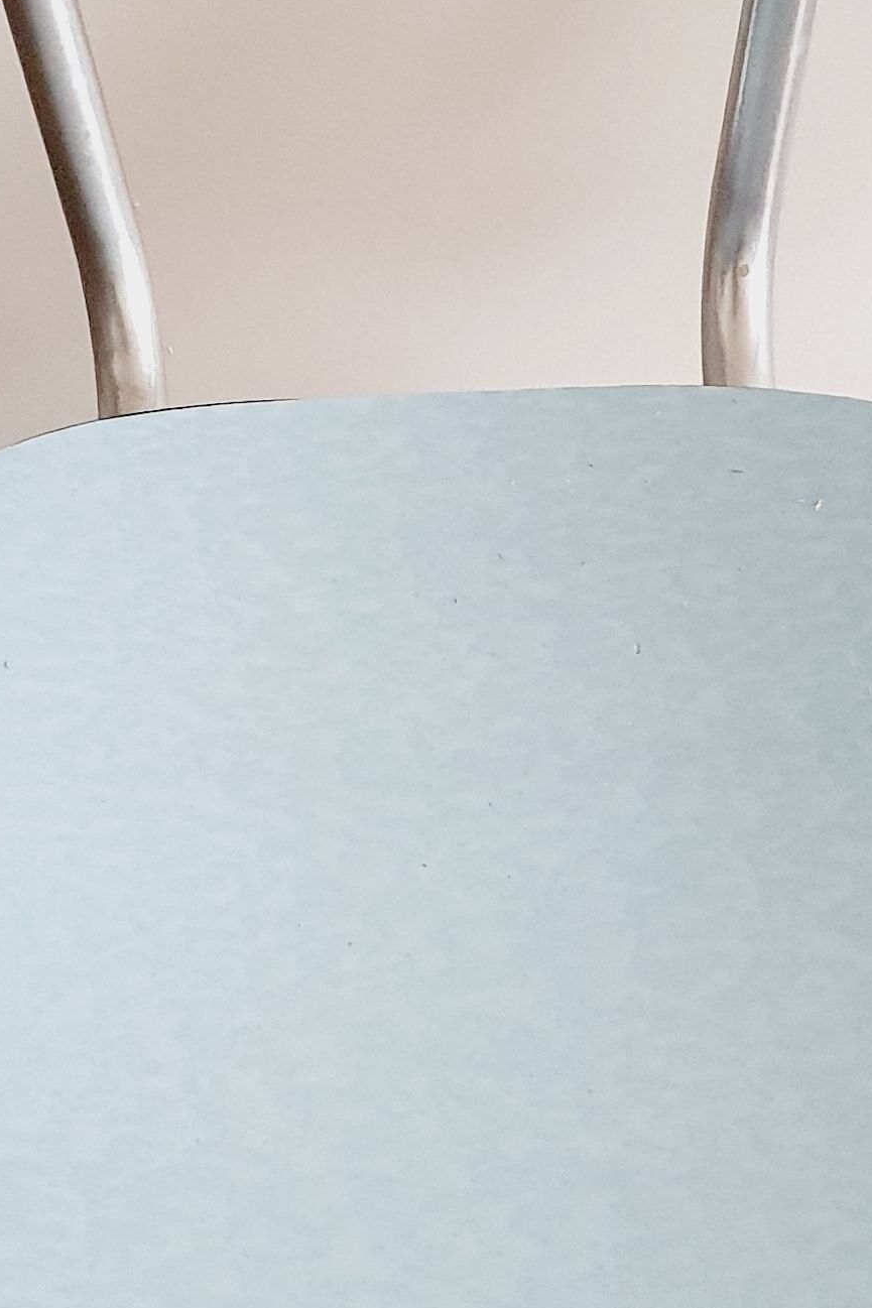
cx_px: 384
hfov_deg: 16.3
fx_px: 3053
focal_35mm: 84
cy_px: 590
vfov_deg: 24.2
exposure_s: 1/50
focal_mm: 4.32
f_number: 1.5
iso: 500
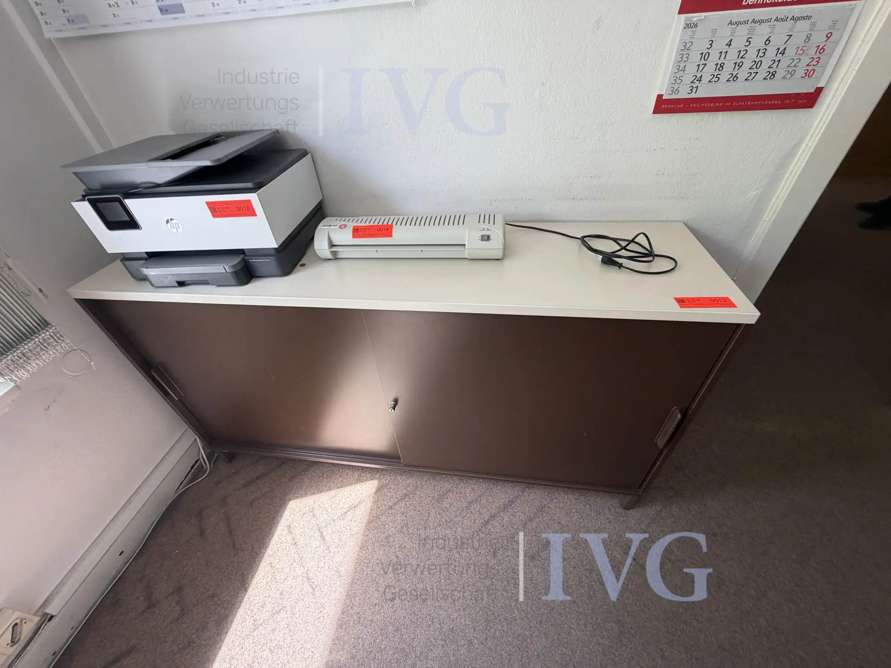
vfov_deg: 85.7
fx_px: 360
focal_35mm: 14
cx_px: 446
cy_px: 334
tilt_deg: -38.4
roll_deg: +5.2
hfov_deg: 102.1
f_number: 2.2
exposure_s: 1/121
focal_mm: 2.22
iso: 100
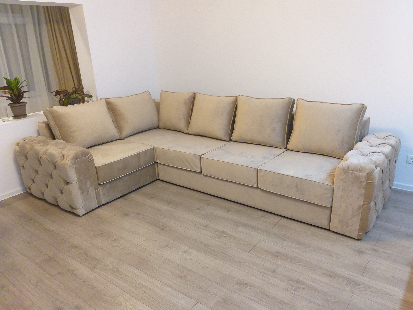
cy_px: 155
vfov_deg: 53.1
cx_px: 206
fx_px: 310
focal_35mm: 26
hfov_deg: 67.3
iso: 160
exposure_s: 1/33
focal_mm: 3.93
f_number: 1.7
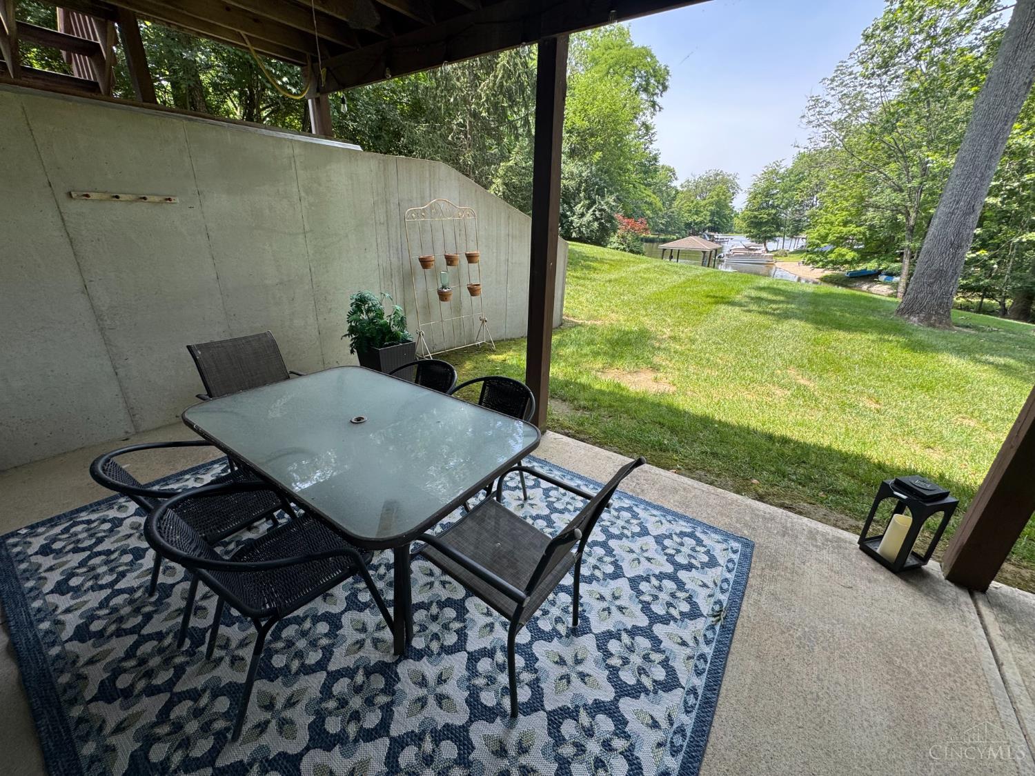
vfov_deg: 85.7
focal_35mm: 14
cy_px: 388
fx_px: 419
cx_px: 518
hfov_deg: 102.1
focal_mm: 2.22
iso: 40
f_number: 2.2
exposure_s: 1/236
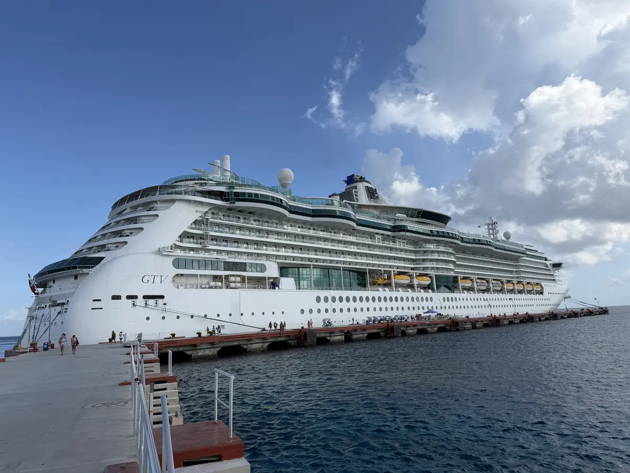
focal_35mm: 24
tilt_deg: +11.1
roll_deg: +2.8
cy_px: 236
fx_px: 437
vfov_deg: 56.8
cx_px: 315
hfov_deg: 71.6
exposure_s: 1/5319
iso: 80
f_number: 1.78
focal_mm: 6.76
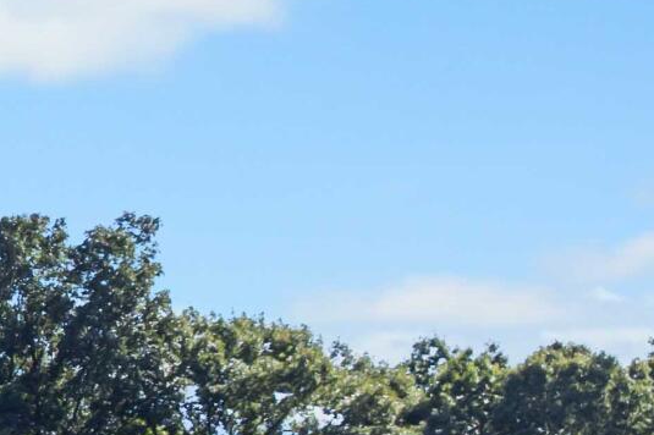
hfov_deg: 11.8
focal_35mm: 140
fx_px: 2542
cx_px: -945
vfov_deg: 9.5
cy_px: 632
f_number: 2.8
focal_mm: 12.29
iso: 100
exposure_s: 1/50
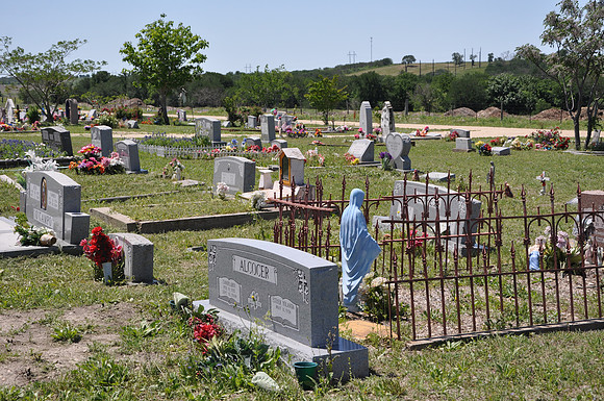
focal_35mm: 60
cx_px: 302
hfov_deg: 33.4
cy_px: 200
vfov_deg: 22.6
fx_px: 1005
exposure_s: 1/250
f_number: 8
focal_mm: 40
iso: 200
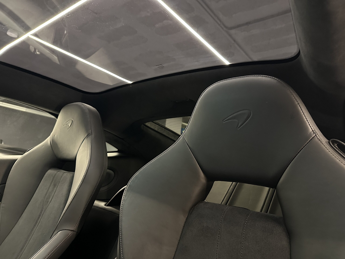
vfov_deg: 56.8
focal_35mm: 24
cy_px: 130
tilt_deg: +8.9
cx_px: 172
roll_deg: -6.4
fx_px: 239
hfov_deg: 71.6
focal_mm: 6.86
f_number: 1.78
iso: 1000
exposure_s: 1/25
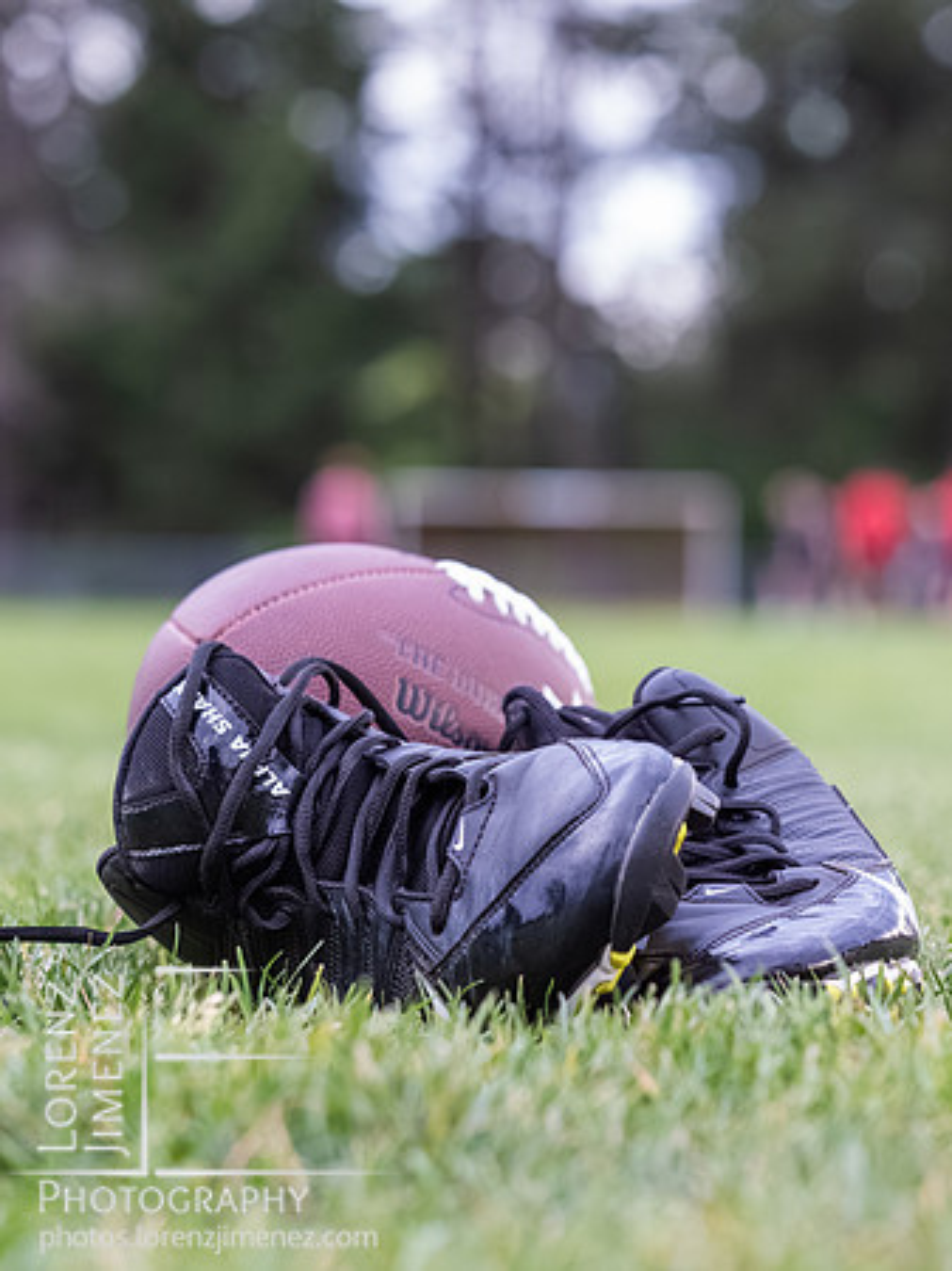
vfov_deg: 13.5
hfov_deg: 10.2
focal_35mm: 146
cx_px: 476
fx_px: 5359
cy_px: 636
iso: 5000
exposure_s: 1/320
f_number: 3.5
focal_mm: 73
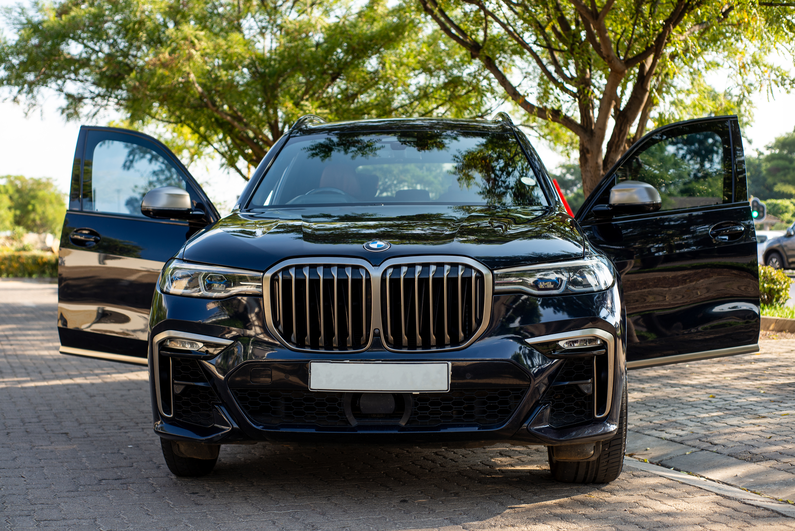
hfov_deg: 39.6
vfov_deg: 27.0
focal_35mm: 50
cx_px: 398
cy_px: 266
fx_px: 1105
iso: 100
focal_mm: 50
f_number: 4.5
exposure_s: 1/250
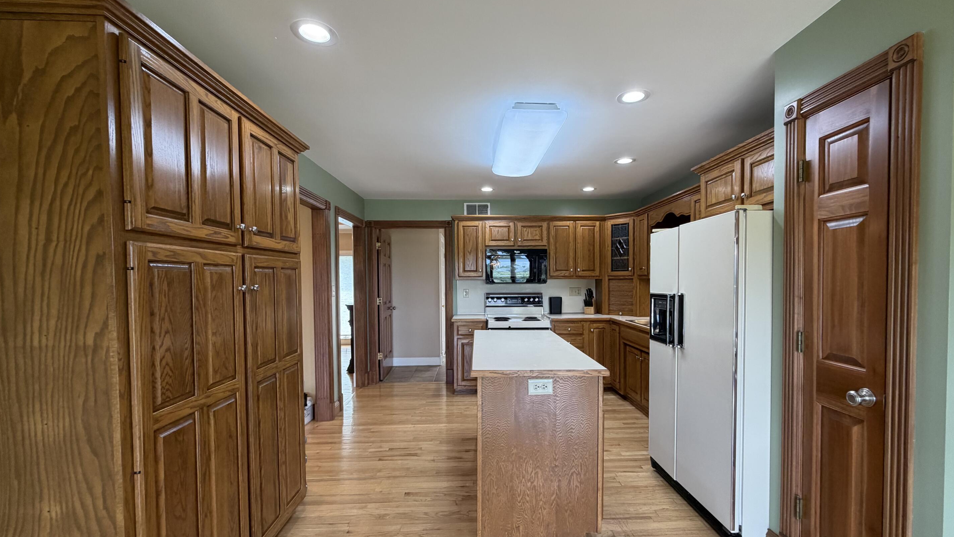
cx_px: 496
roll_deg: +0.7
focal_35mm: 16
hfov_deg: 99.3
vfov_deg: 67.0
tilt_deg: -2.1
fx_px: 405
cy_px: 291
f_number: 2.2
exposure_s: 1/120
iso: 250
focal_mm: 2.22
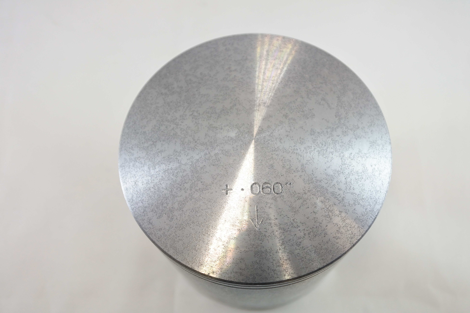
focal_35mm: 35
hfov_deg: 54.4
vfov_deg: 37.9
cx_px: 235
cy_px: 156
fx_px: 457
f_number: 4
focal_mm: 13.1
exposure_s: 1/250
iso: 400
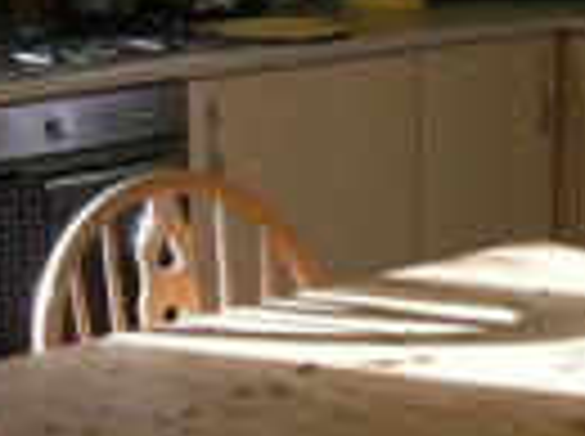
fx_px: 2125
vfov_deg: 11.7
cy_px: 164
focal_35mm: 126
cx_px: 601
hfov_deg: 15.4
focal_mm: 5.8
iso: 50
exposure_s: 1/68.3
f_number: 3.1
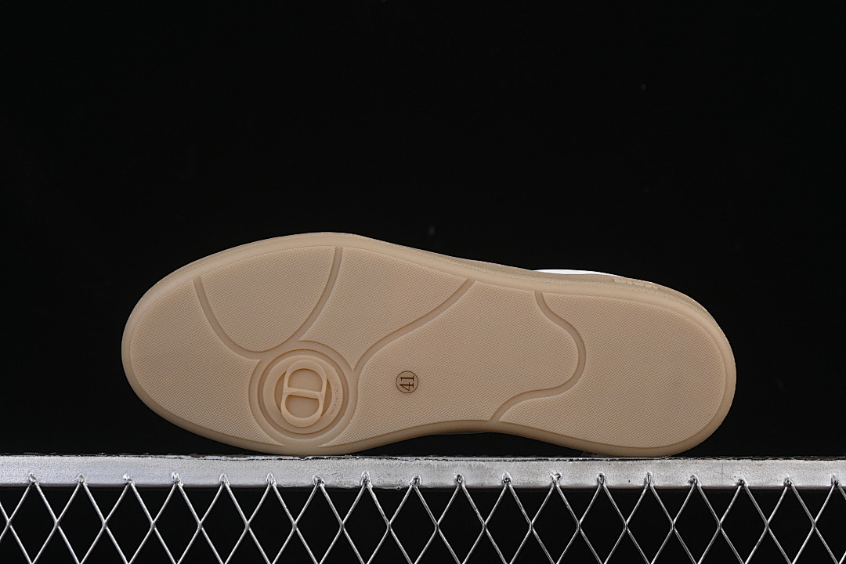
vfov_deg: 18.2
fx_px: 1762
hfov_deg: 27.0
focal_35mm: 75
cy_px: 282
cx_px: 423
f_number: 8
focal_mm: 50
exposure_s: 1/80
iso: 160
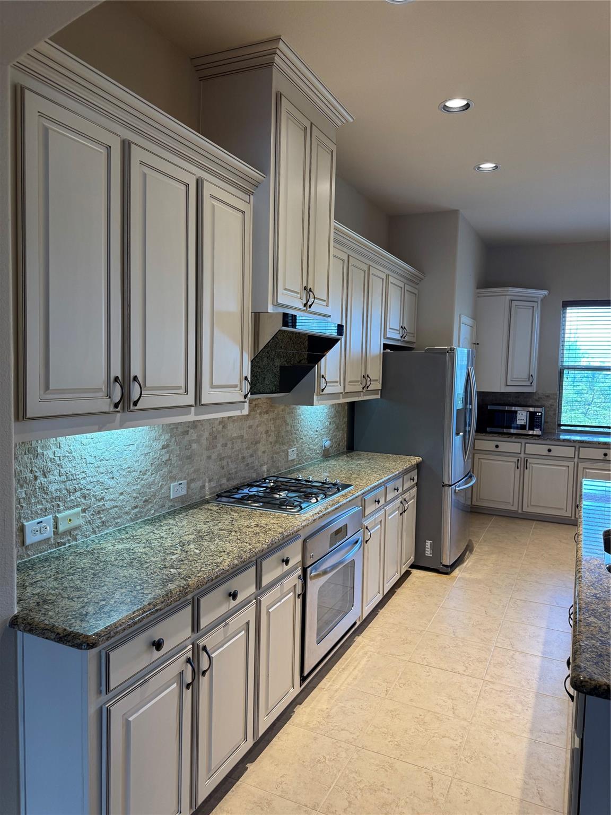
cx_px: 306
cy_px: 408
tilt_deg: -3.5
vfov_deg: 71.6
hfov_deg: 56.8
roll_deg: -0.5
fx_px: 565
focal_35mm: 24
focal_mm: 6.76
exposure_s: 1/120
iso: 160
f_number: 1.78
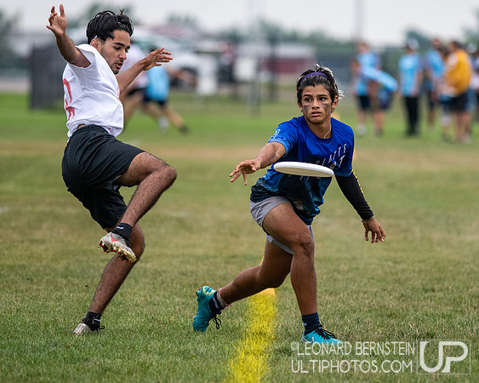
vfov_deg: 2.9
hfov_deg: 3.6
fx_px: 7671
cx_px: 307
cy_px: 189
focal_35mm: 541
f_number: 4.5
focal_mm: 300
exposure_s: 1/2000
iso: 1600
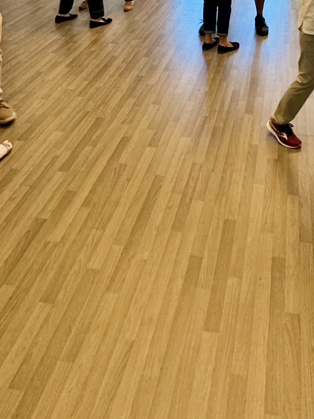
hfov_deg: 36.8
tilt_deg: -10.7
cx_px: 237
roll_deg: -1.3
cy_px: -61
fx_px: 460
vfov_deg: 38.7
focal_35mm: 38
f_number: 2.2
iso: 320
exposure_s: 1/120
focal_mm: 2.22
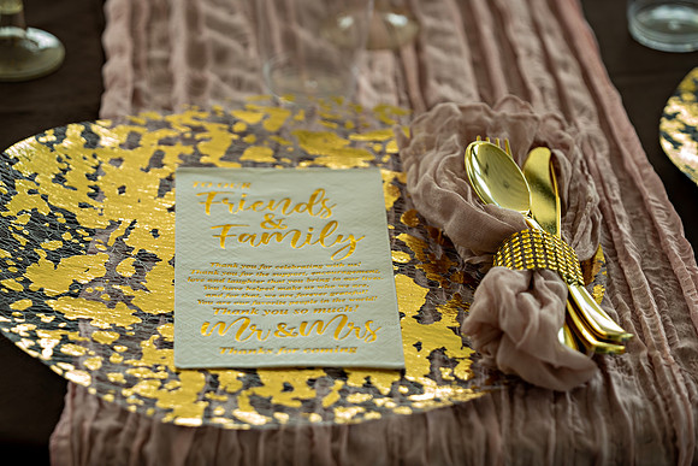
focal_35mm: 132
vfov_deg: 10.4
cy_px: 233
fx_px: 2560
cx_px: 349
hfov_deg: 15.5
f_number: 4.5
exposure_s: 1/160
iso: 1250
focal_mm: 132
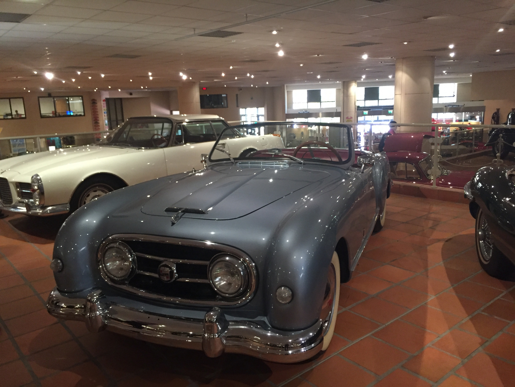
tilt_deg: -11.2
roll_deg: +1.6
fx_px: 431
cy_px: 194
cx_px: 258
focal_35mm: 29
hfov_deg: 61.7
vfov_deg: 48.2
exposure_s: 1/25
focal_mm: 4.15
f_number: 2.2
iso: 250
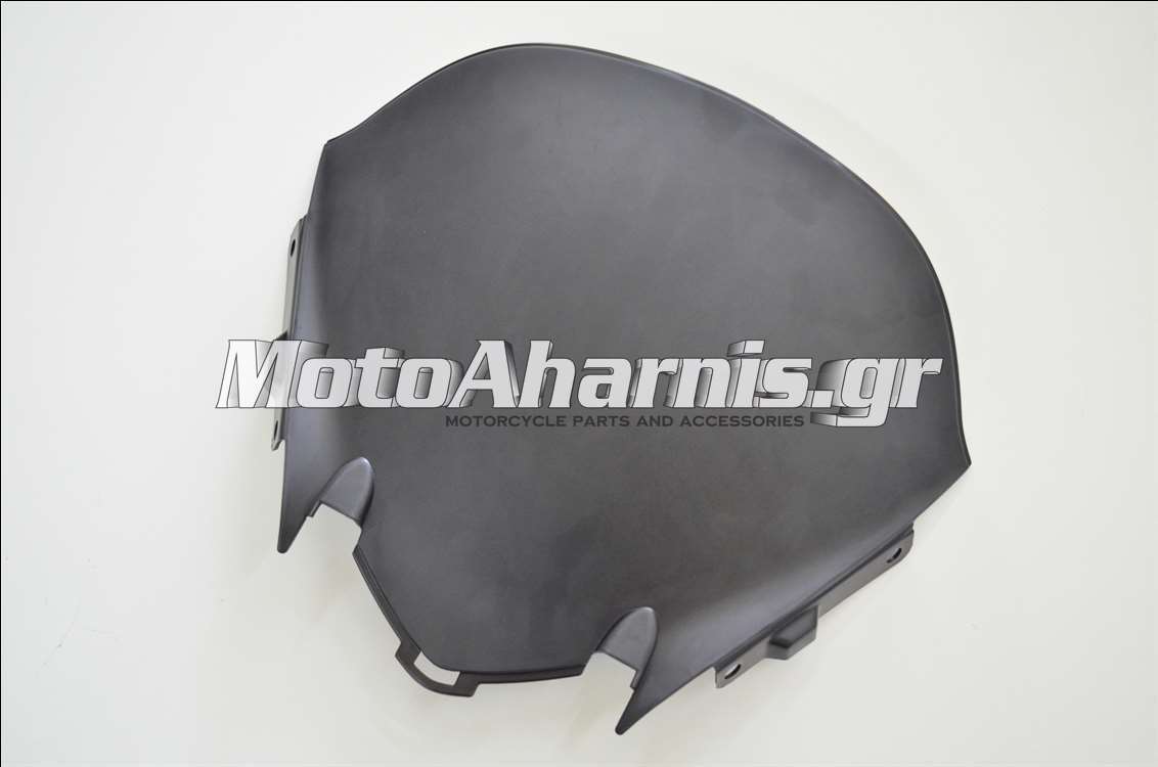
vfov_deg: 36.7
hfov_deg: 53.2
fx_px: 1156
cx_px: 579
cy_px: 384
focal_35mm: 36
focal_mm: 24
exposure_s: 1/100
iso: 1600
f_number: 5
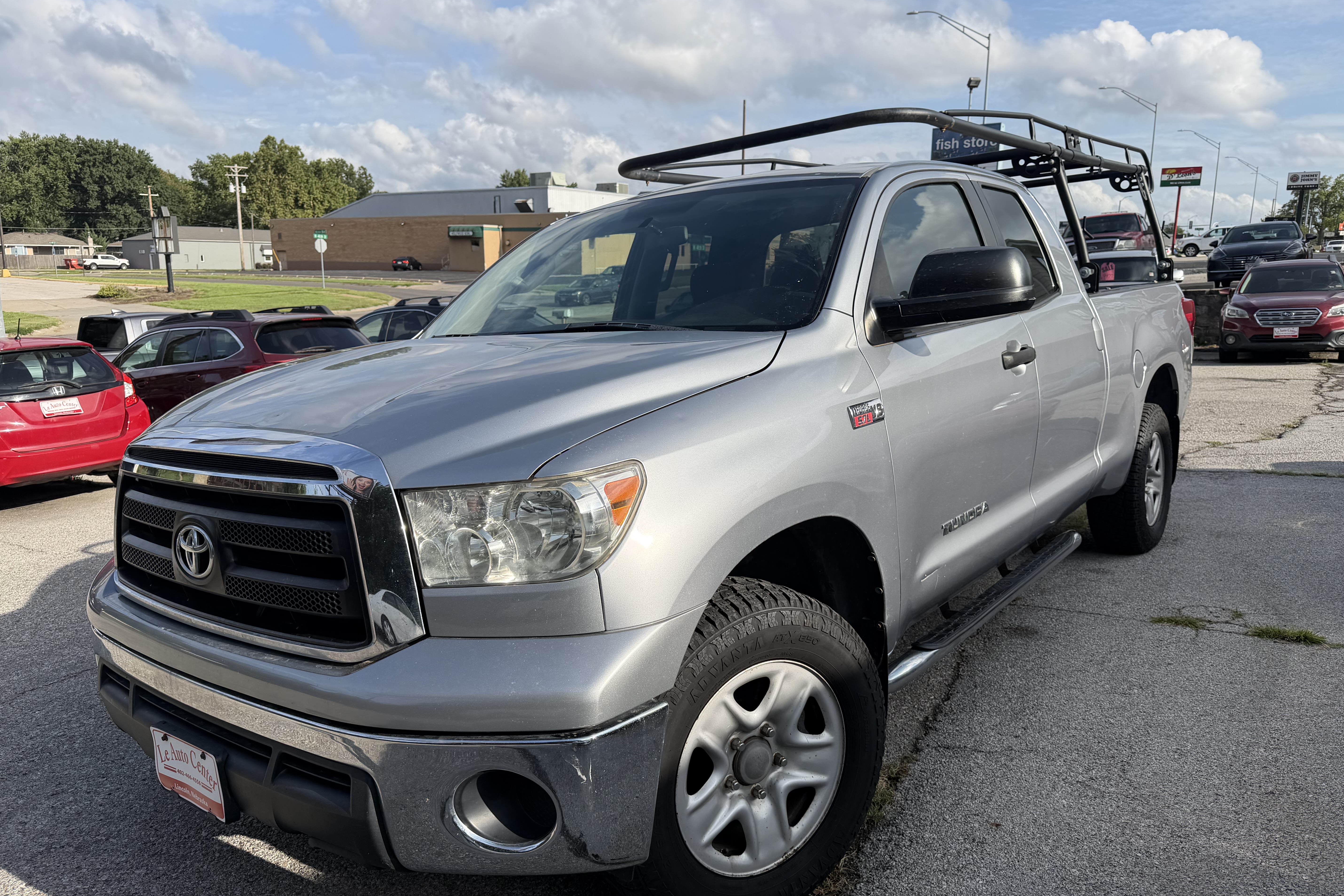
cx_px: 672
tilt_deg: -10.4
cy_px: 472
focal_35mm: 25
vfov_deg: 51.3
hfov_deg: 71.5
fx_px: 933
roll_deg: -0.1
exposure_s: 1/3953
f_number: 1.78
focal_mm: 6.76
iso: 80
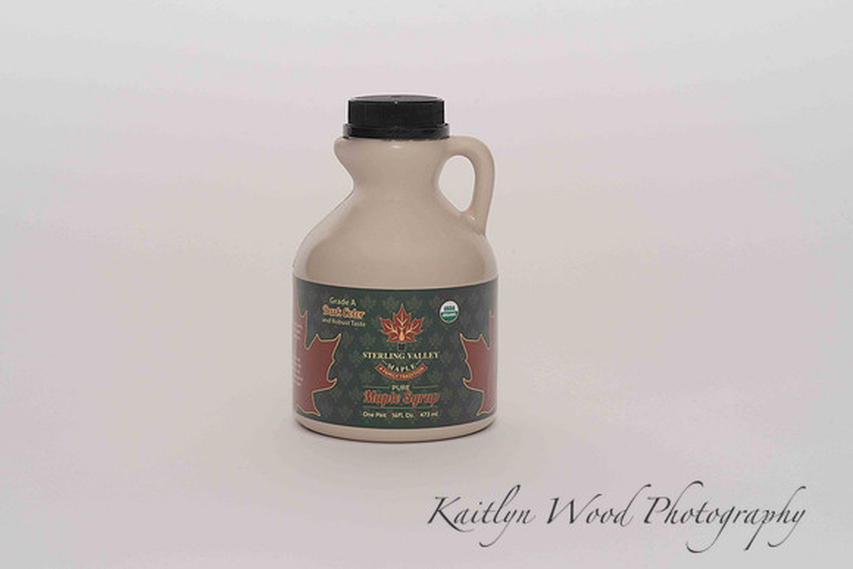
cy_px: 284
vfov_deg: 16.0
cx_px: 426
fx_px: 2026
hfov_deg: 23.8
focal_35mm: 86
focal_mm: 85
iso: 400
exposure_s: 1/100
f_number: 13
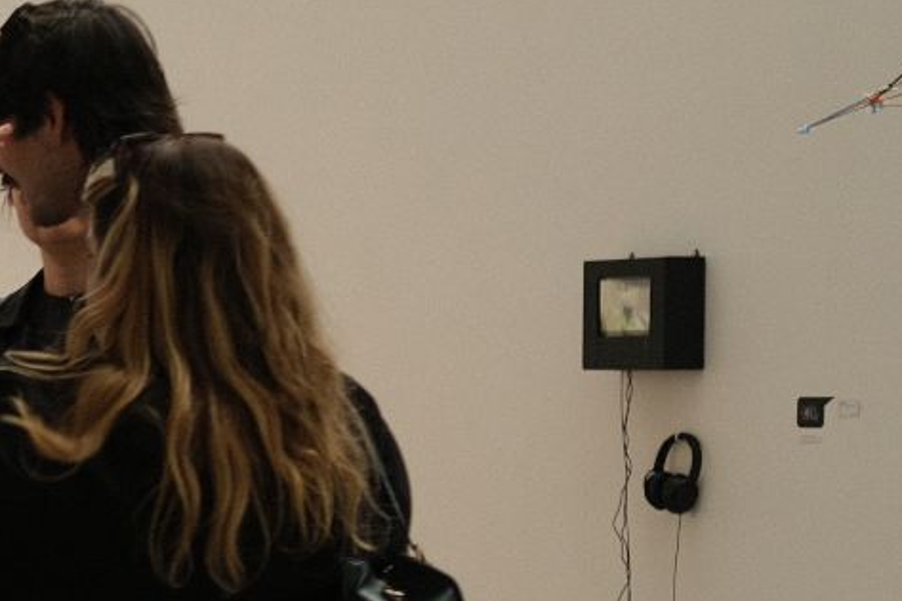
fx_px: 3556
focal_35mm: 142
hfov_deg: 12.9
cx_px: -795
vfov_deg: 9.6
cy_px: 664
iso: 640
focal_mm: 23
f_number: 2.5
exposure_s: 1/180
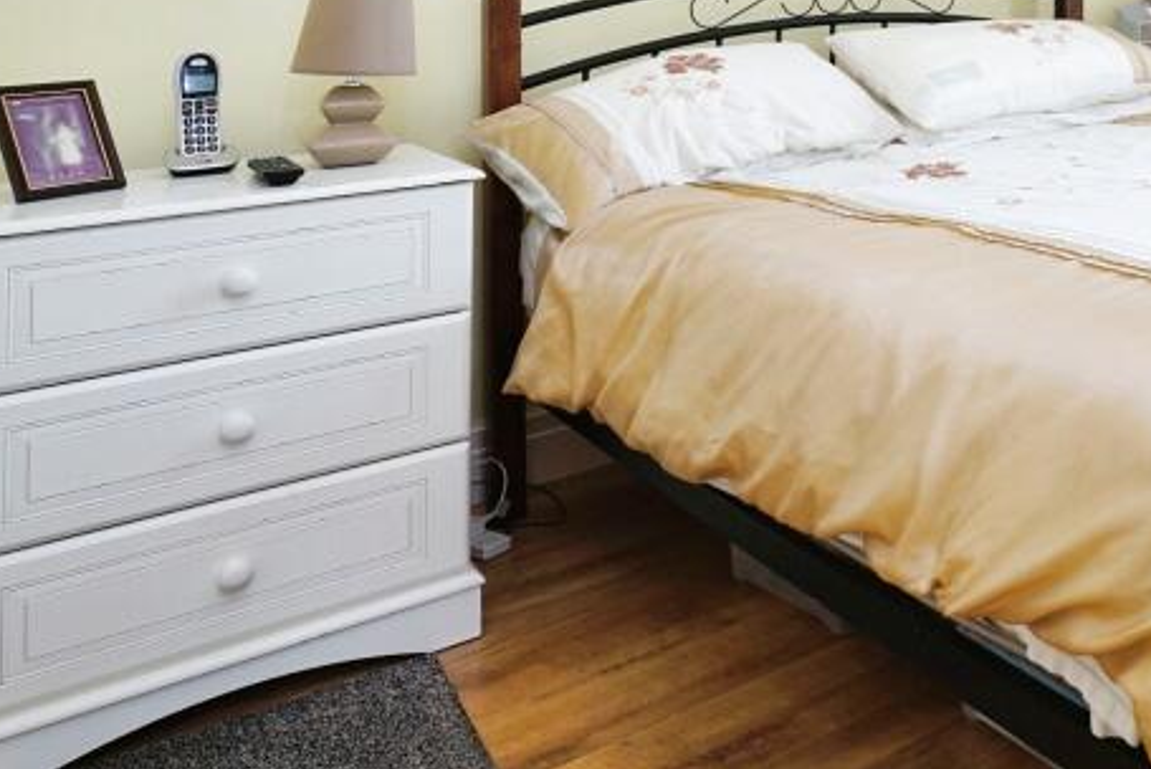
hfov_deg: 42.3
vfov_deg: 34.6
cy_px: 59
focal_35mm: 36
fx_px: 1152
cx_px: 1255
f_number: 8
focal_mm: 16
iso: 250
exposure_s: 1/10
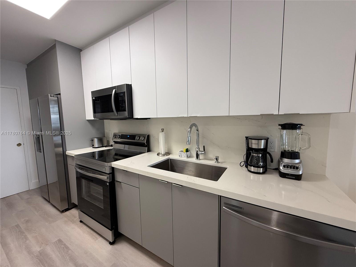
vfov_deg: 85.7
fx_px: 144
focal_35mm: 14
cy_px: 134
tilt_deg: -5.9
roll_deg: +0.9
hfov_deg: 102.1
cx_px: 178
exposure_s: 1/120
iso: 160
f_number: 2.2
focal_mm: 2.22
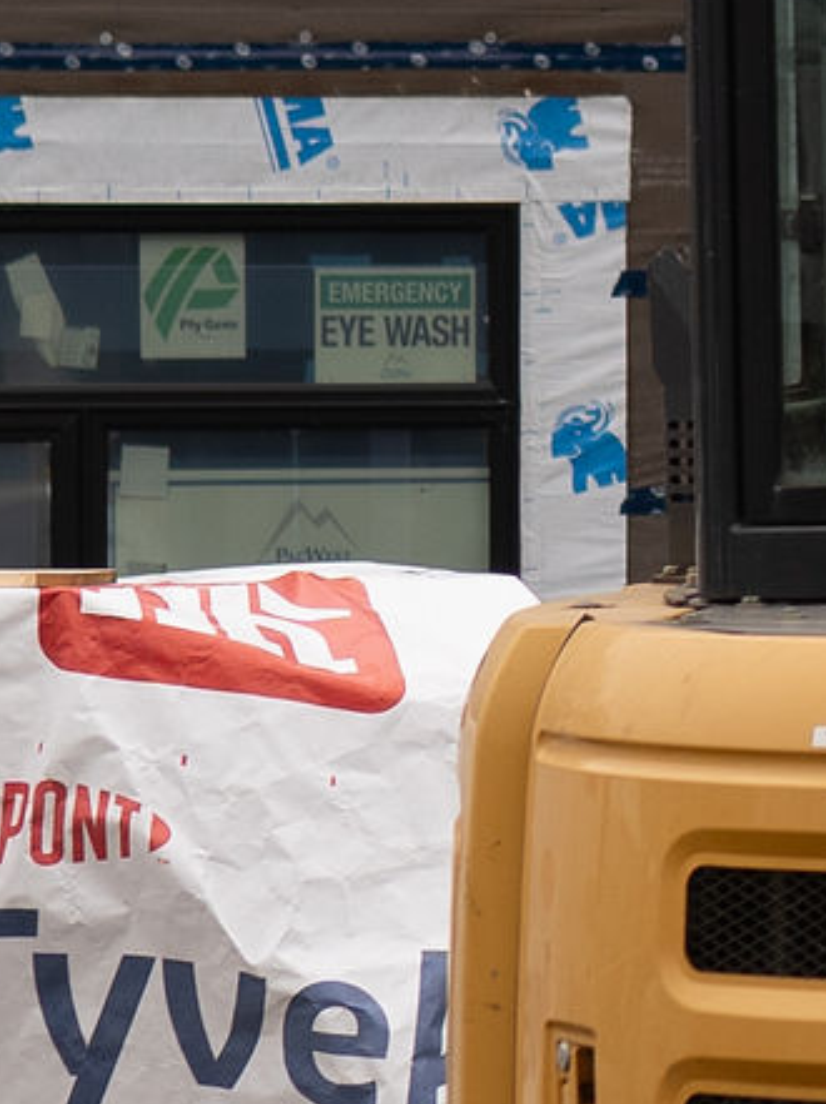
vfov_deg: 7.2
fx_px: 8762
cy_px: 123
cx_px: 1702
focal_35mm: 275
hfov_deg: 5.3
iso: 100
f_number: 2.2
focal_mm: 35
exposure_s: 1/1250
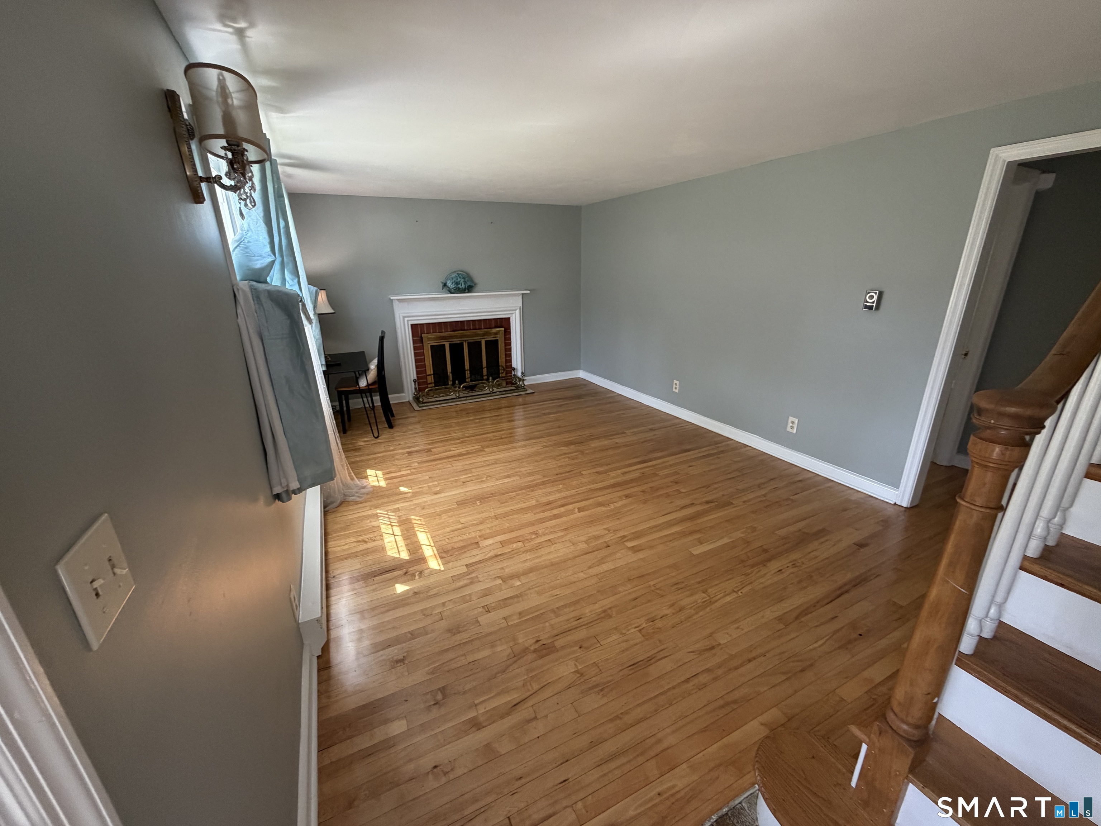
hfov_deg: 102.1
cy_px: 413
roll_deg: +0.5
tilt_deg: -18.7
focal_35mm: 14
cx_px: 550
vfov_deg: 85.7
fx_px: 445
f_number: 2.2
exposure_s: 1/121
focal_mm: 2.22
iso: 320
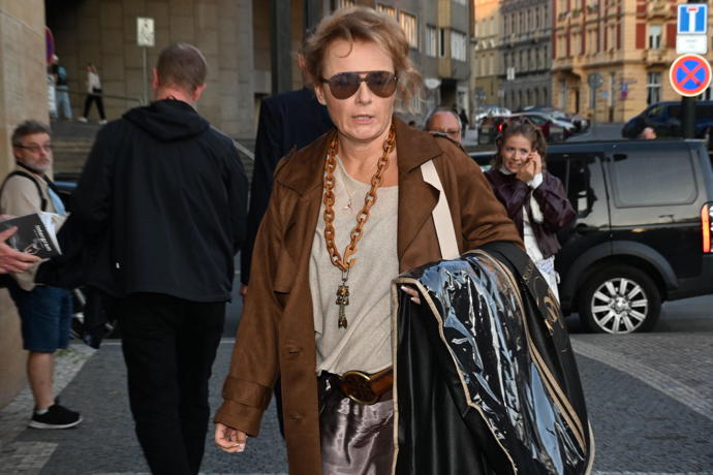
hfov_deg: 54.4
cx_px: 356
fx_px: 693
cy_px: 238
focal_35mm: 35
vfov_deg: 37.9
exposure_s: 1/250
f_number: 5
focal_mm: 35
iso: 500
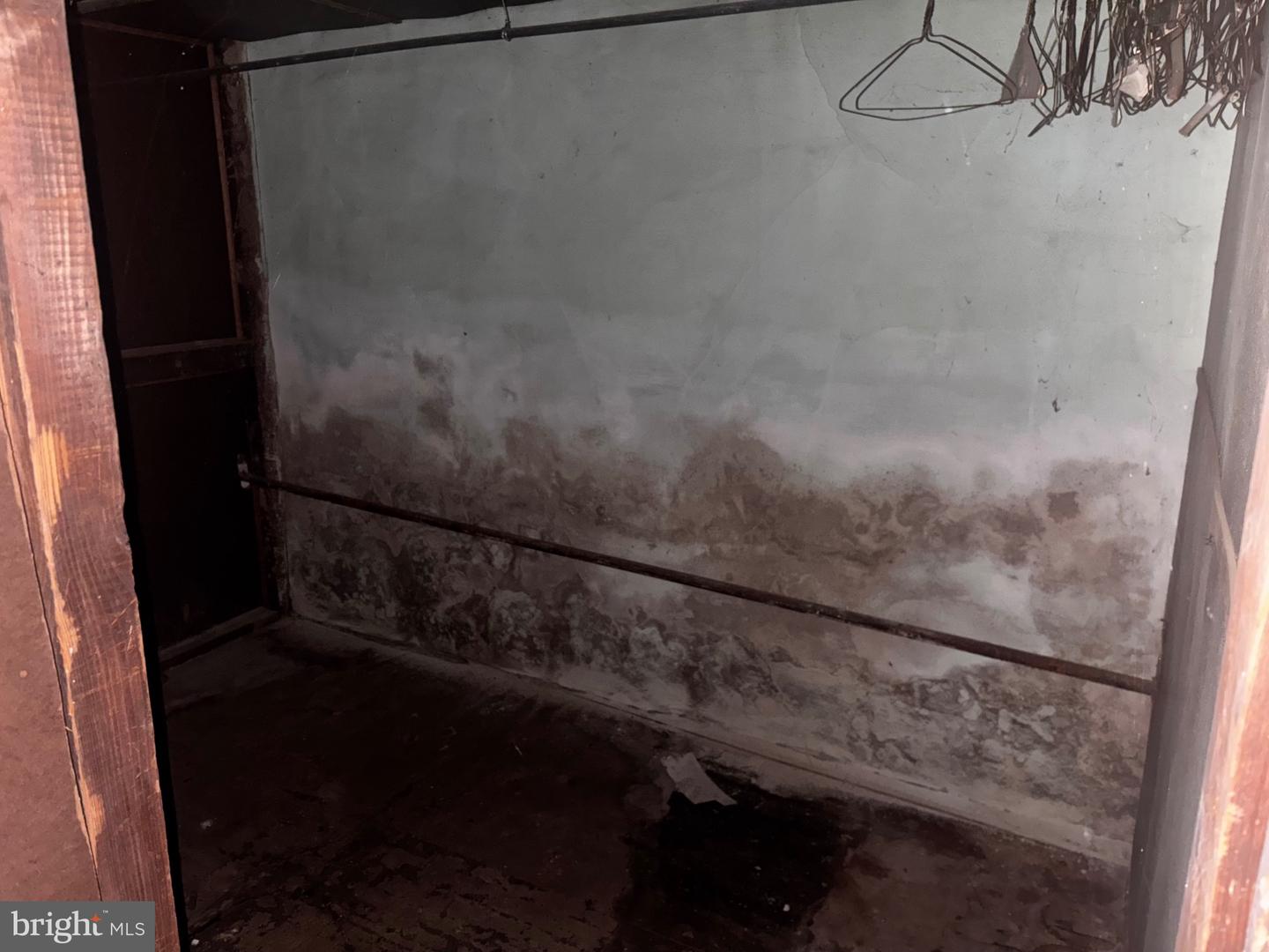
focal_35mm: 26
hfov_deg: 67.3
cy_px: 476
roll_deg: -0.4
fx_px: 953
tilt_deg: -14.9
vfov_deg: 53.1
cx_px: 634
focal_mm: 5.96
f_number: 1.6
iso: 200
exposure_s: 1/4
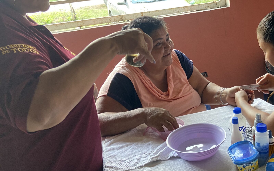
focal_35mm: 44
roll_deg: +6.2
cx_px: 205
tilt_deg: -16.1
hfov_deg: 43.8
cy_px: 66
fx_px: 329
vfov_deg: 29.1
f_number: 1.8
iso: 125
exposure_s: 1/60
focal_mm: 4.25
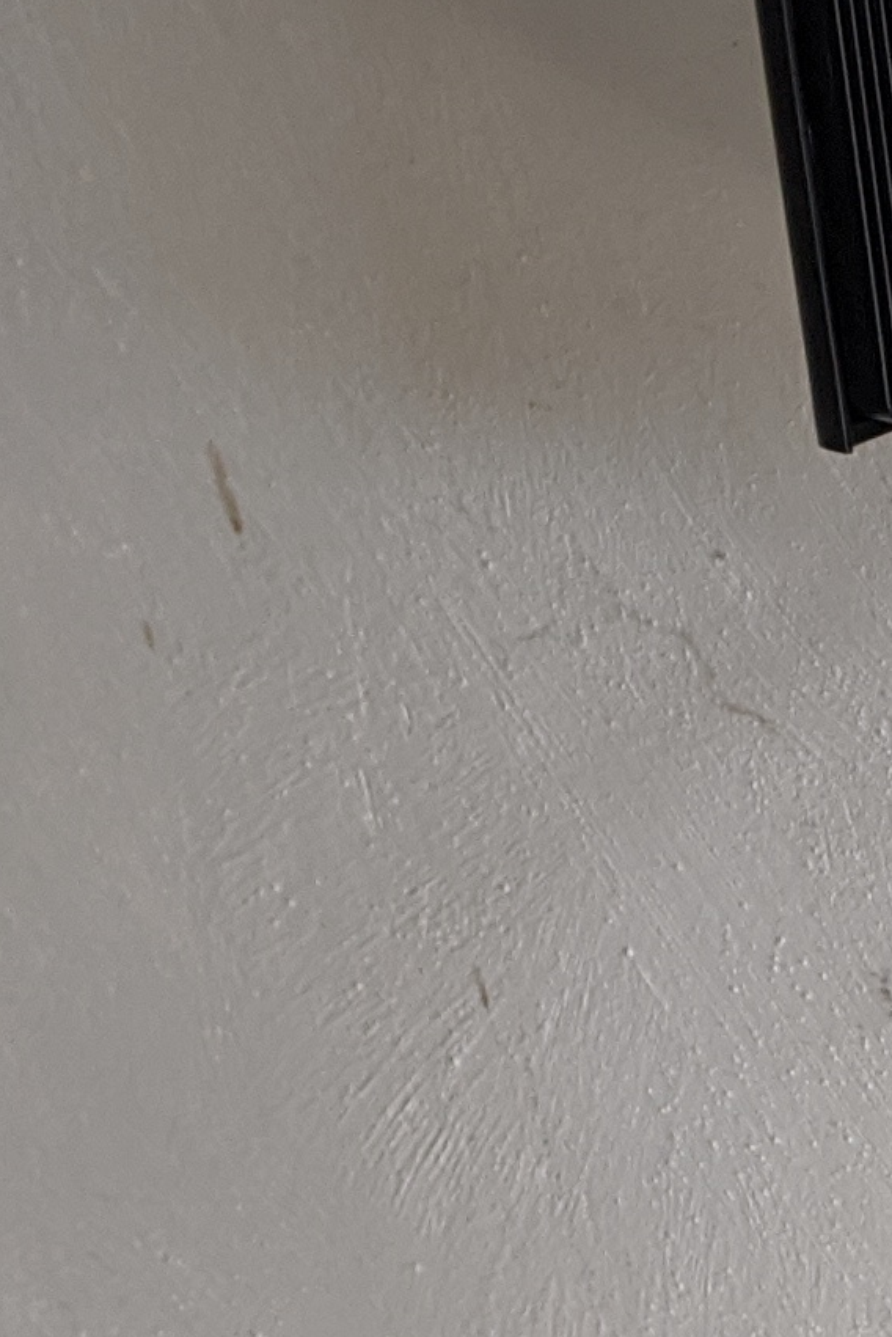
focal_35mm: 133
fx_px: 4939
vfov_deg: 15.2
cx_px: 1503
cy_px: 1200
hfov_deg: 9.9
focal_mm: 4.44
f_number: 1.8
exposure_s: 1/99.9
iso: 144
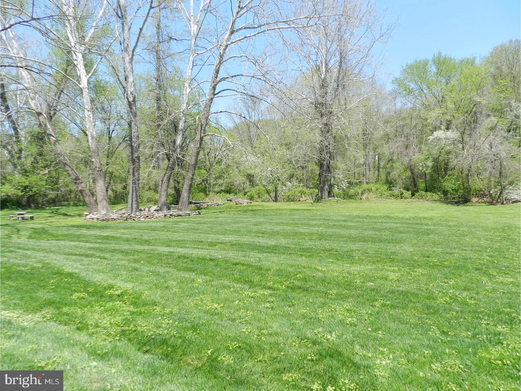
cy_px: 196
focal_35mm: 23
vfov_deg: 58.9
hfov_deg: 73.9
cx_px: 260
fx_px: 346
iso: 160
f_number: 3.4
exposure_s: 1/800
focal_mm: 4
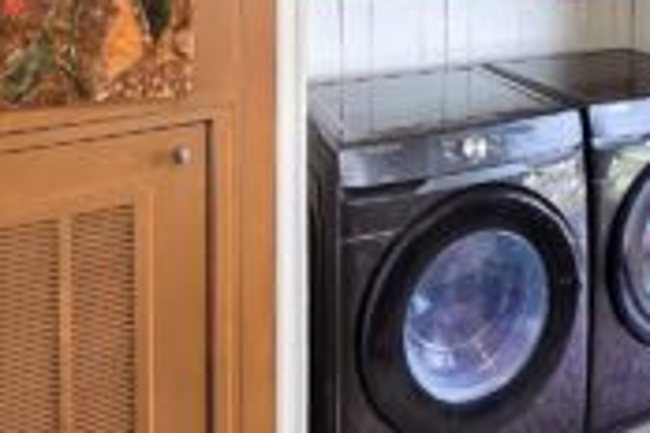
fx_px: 560
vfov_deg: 39.1
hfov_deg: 56.9
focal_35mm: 31
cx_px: 497
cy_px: 37
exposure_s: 1/60
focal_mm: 2.2
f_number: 2.2
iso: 100
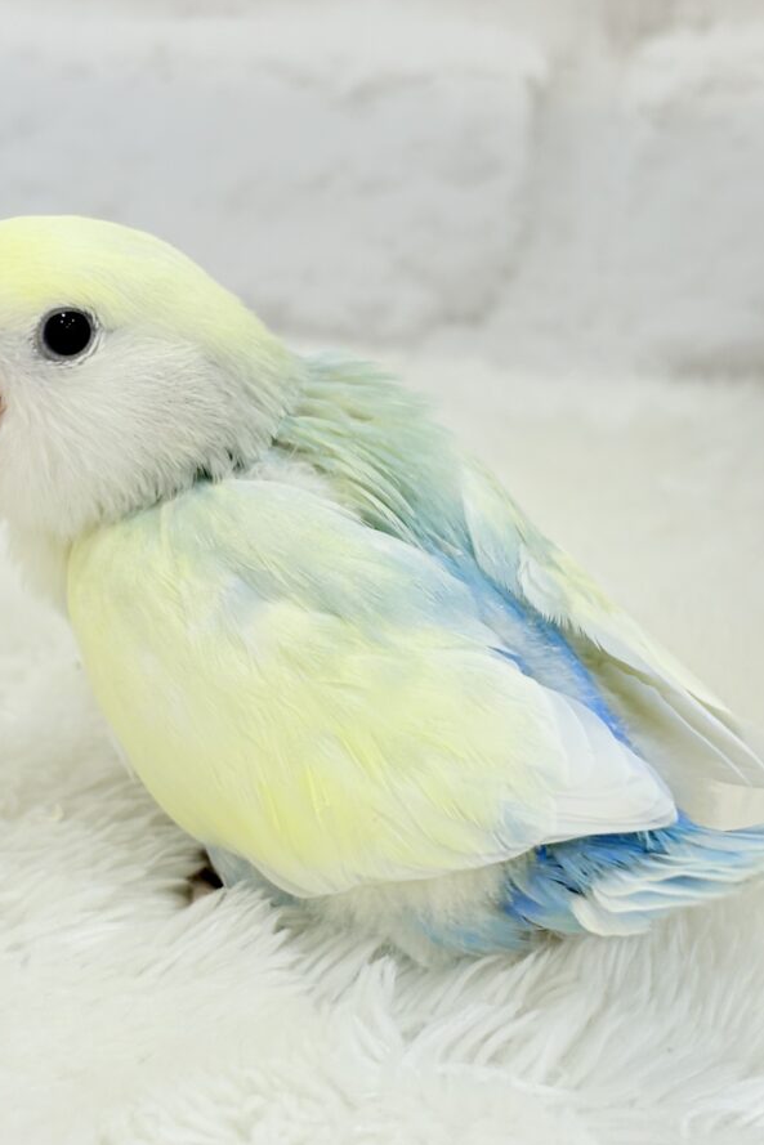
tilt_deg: -20.0
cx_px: 433
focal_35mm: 73
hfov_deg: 18.7
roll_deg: -1.9
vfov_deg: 27.7
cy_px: 574
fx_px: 2323
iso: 64
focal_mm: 5.96
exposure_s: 1/100
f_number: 1.6
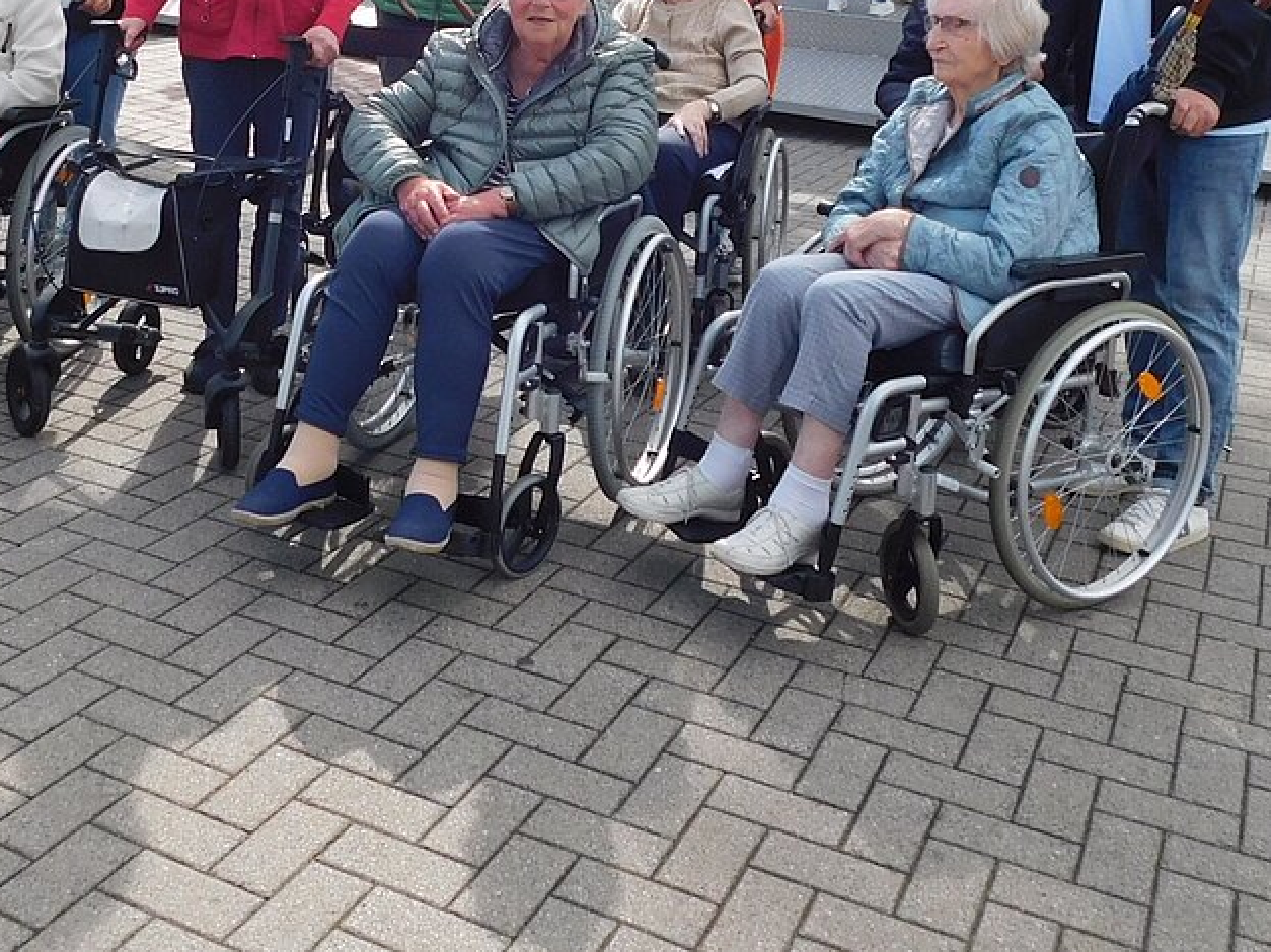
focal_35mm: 44
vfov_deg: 30.9
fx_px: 1615
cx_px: 489
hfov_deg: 42.7
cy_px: 47
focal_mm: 4
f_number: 3
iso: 125
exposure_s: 1/800
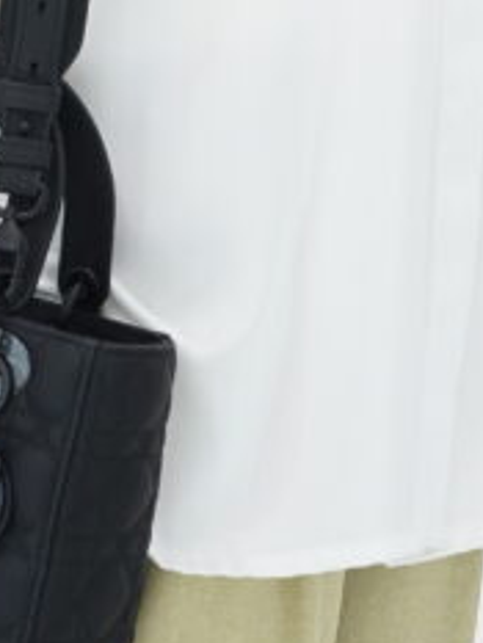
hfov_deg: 7.0
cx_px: 197
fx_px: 3922
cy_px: -400
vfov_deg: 9.1
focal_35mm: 211
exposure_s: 1/10
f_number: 6.3
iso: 640
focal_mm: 50
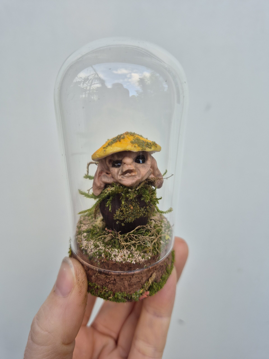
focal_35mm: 23
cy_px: 180
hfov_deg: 58.9
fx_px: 238
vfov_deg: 73.9
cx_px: 134
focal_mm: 5.4
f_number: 1.8
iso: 40
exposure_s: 1/180
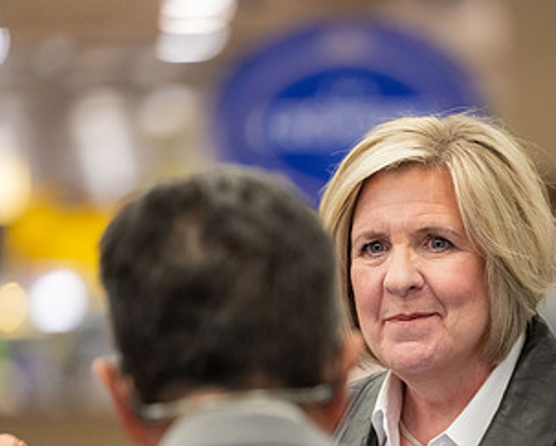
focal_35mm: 359
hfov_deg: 5.4
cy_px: 353
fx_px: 5913
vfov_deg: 4.3
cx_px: 420
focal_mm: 200
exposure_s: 1/200
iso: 2000
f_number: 2.8
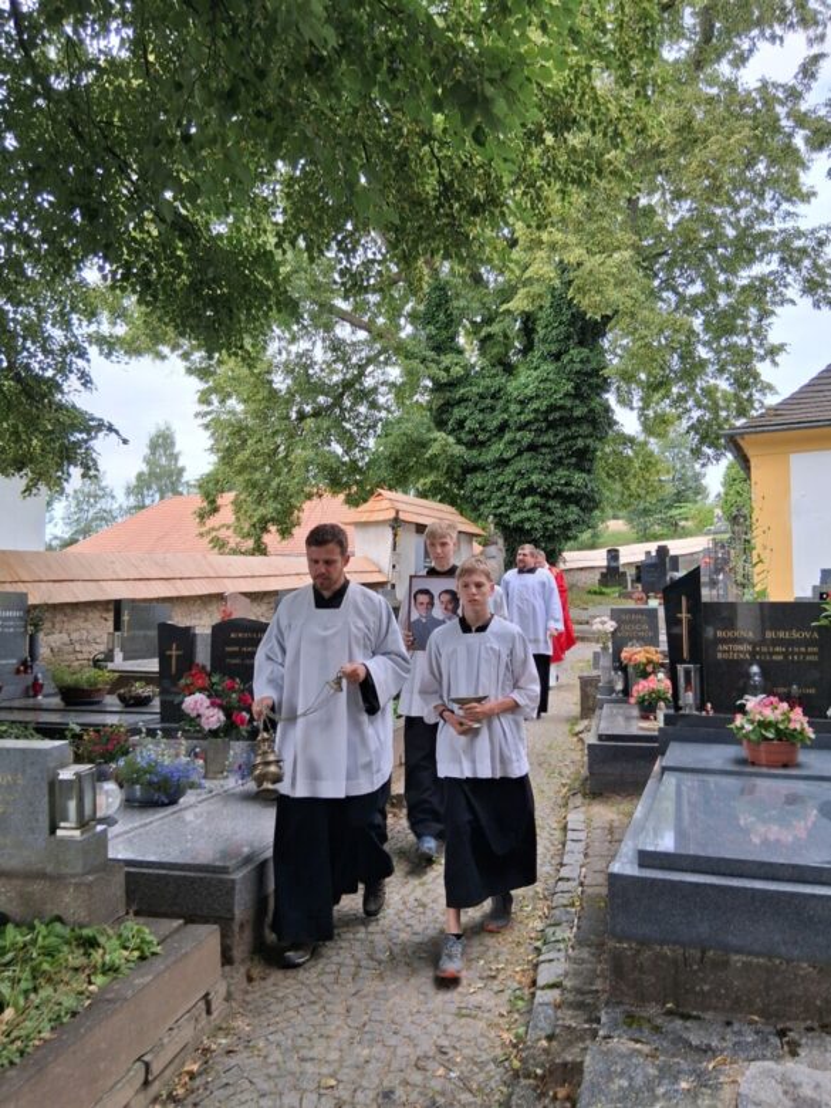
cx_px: 416
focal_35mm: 26
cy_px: 554
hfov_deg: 53.1
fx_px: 832
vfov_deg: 67.3
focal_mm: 3.98
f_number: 1.8
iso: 25
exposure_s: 1/100
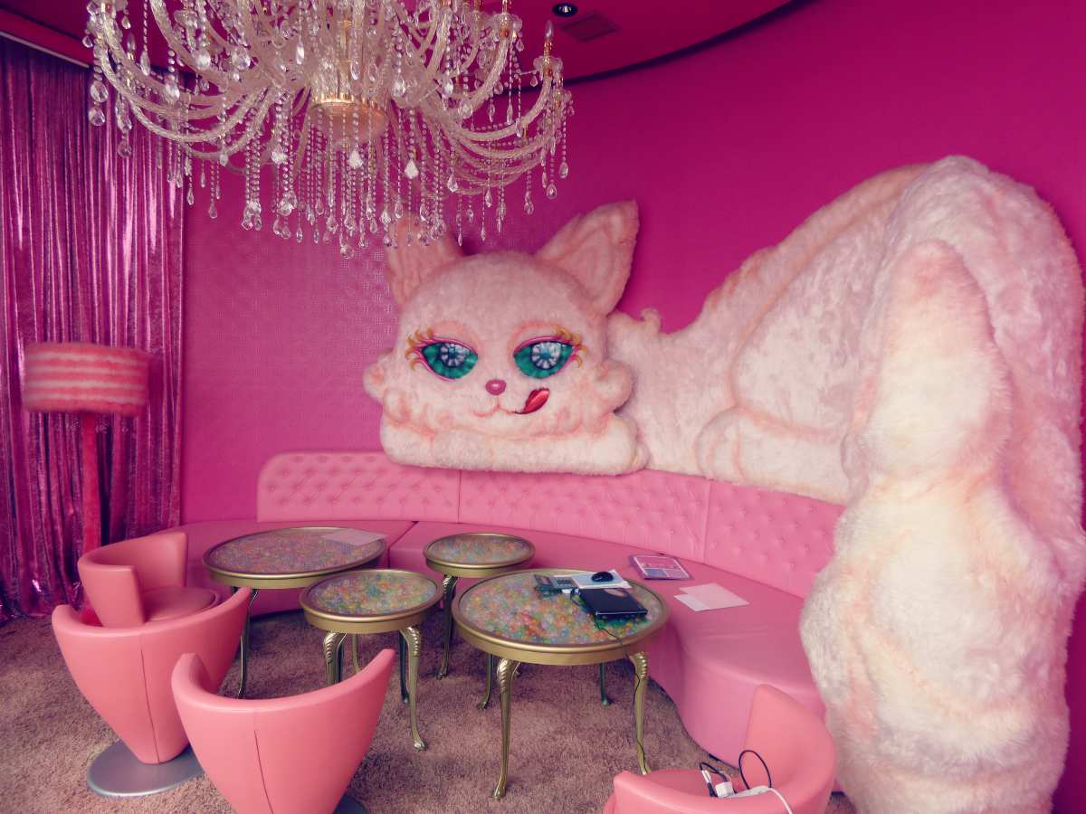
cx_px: 543
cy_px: 407
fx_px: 627
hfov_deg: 81.7
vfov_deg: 66.0
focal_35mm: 20
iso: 100
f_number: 2.8
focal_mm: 3.58
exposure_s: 1/100
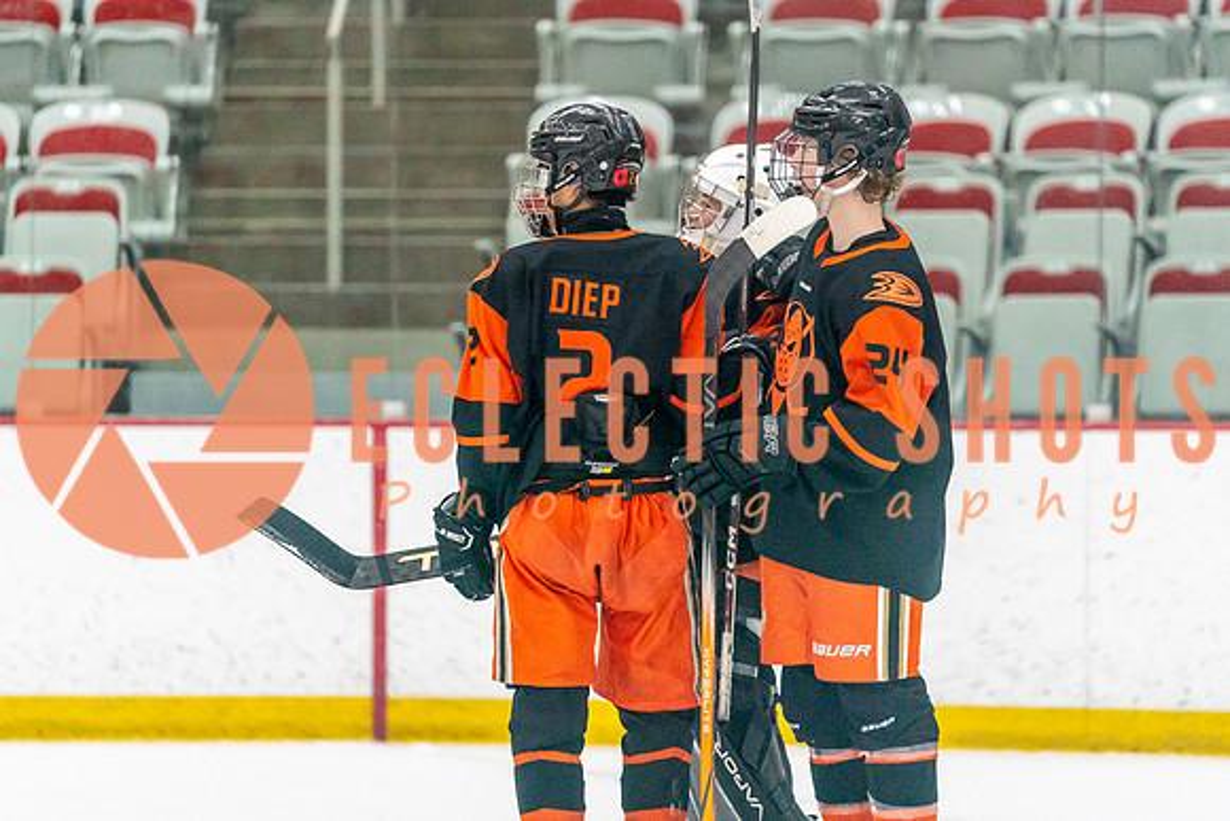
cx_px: 615
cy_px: 304
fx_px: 9155
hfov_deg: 7.7
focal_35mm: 268
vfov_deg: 5.1
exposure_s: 1/1250
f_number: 2.8
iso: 3200
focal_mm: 200
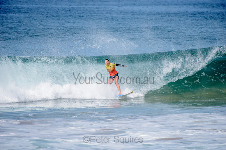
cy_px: 75
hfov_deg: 4.1
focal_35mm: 500
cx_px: 113
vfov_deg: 2.8
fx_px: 3139
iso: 250
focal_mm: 500
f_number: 6.3
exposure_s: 1/2500
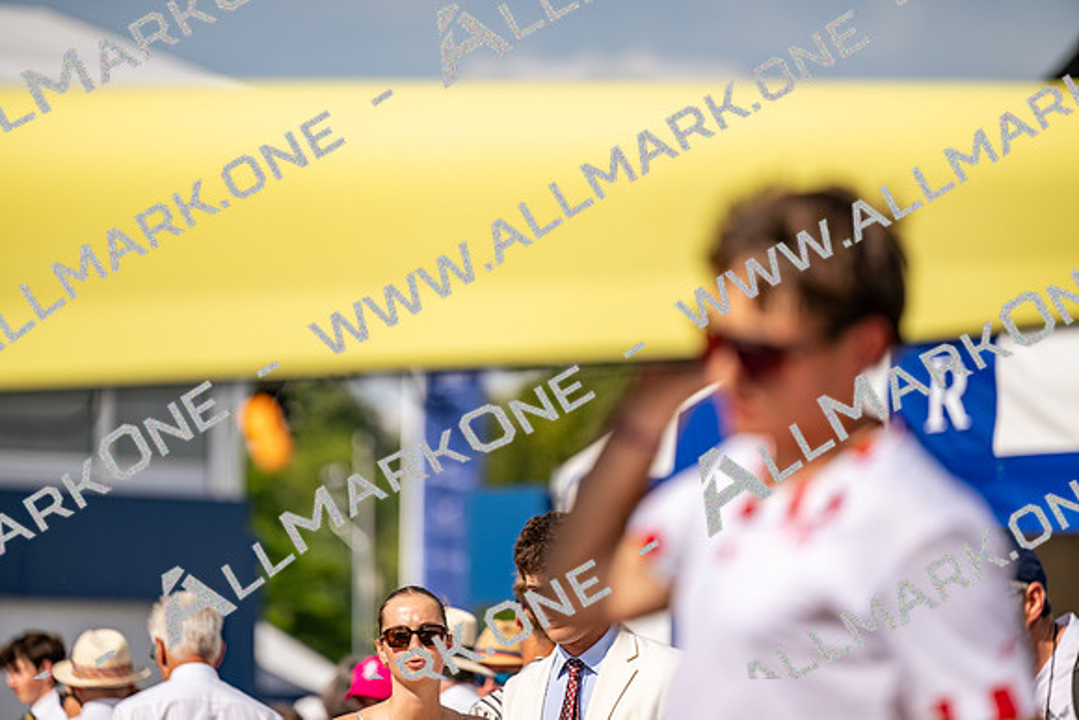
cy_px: 360
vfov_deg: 6.9
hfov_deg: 10.3
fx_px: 5996
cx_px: 540
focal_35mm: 200
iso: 64
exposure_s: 1/2500
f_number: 2.8
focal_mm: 200
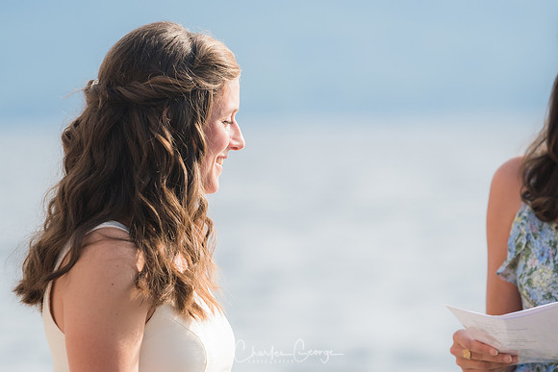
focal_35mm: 366
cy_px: 214
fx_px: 5673
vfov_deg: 3.8
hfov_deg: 5.6
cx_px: 227
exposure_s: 1/800
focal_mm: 200
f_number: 4
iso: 200
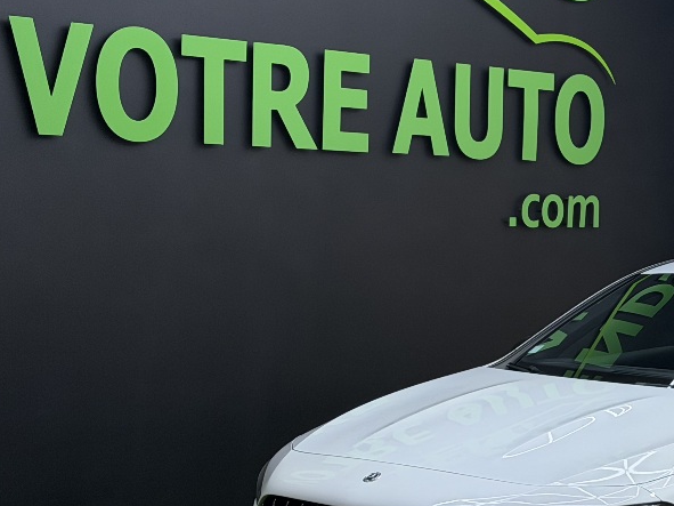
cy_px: 297
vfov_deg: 14.2
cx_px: 710
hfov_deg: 18.3
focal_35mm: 104
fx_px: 2025
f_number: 1.78
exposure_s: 1/133
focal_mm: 6.76
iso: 50
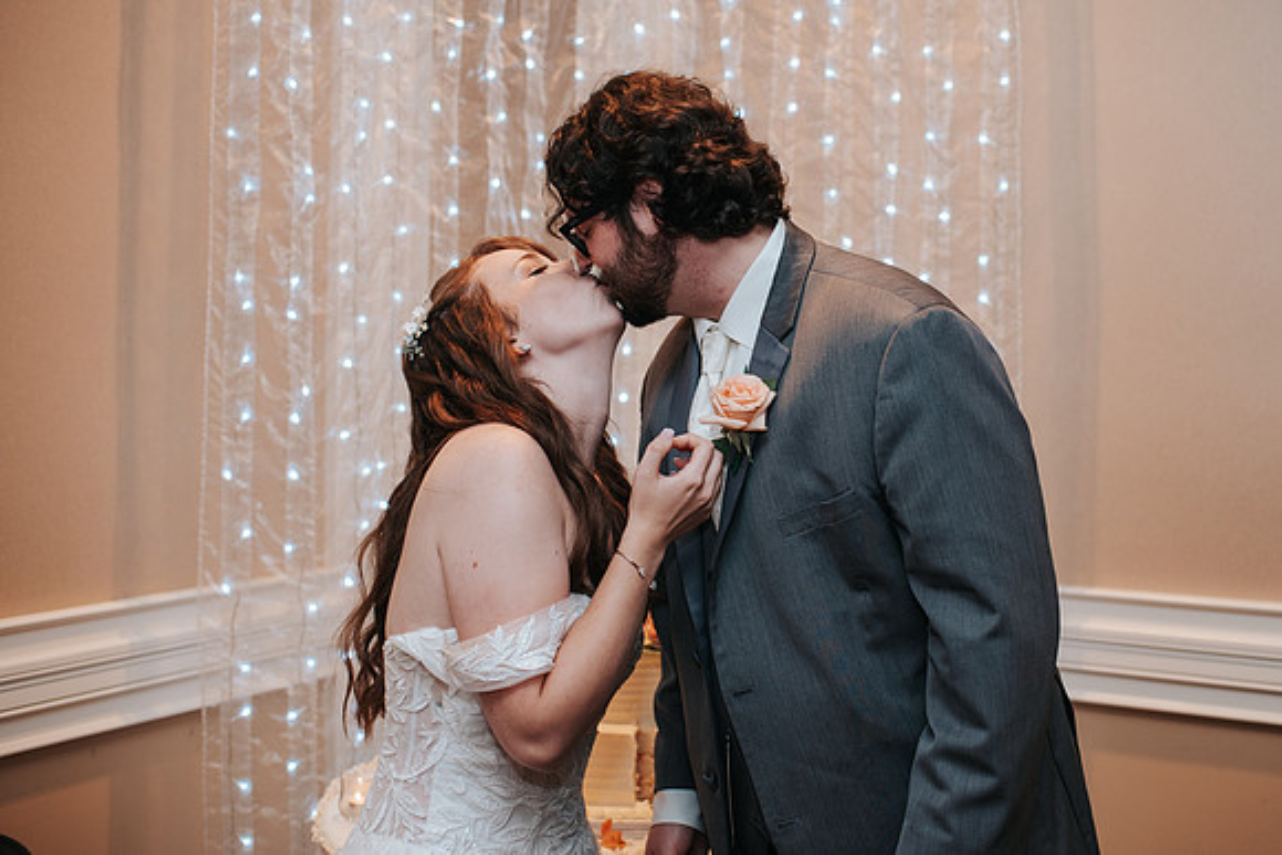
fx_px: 1478
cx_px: 753
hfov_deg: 46.7
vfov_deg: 32.2
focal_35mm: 41
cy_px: 353
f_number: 2.8
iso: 800
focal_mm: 35
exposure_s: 1/160
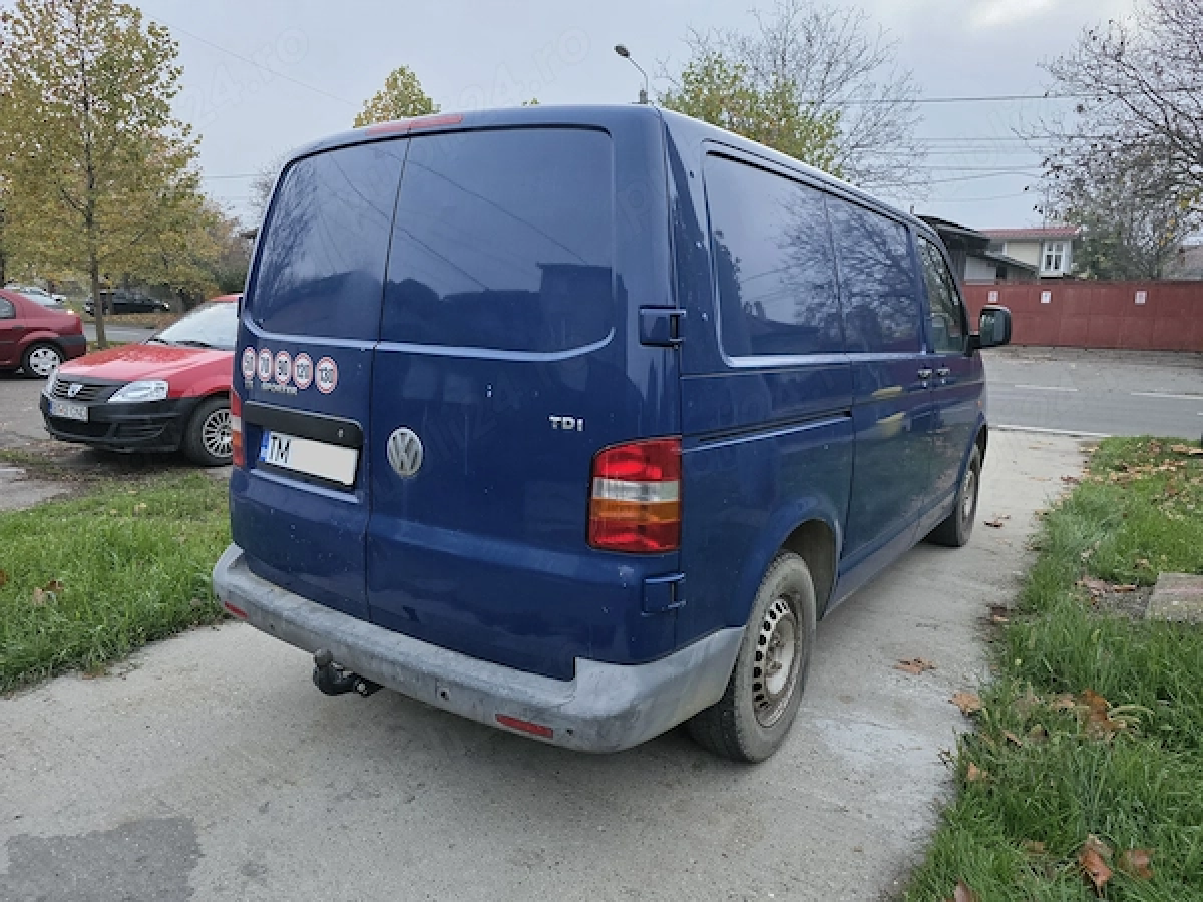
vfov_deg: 58.9
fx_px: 799
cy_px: 451
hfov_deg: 73.9
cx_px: 602
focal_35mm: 23
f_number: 1.7
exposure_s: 1/182
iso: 200
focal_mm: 6.3
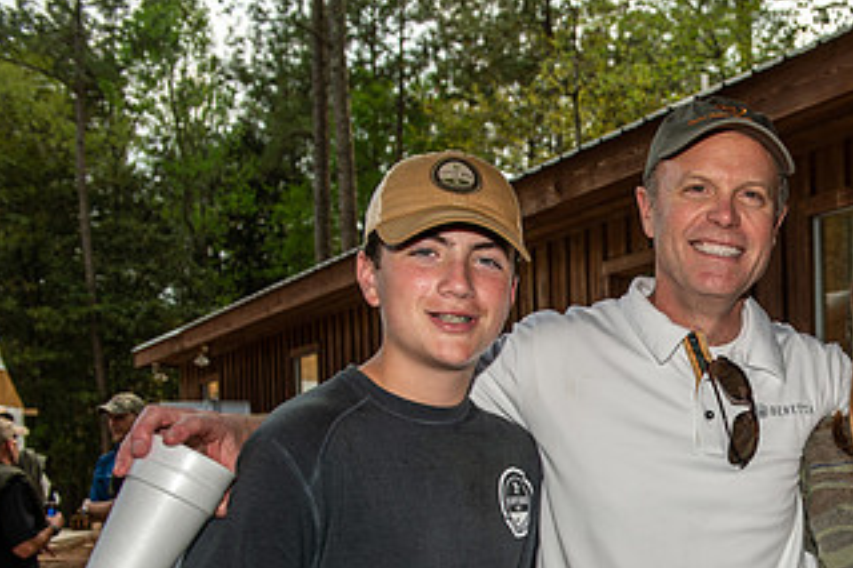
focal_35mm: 58
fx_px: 1374
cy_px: 488
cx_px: 757
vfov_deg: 22.9
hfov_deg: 32.9
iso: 160
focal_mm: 32
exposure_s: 1/400
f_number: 5.6
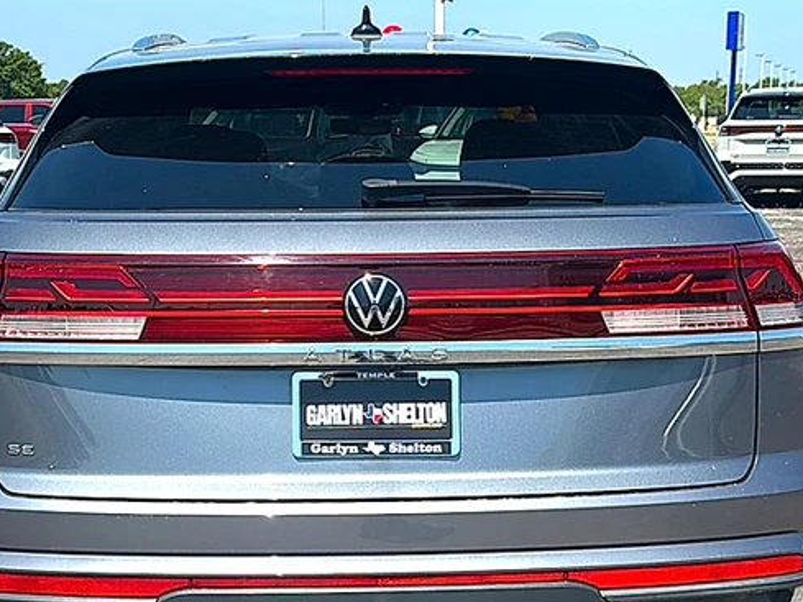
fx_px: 1230
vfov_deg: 27.3
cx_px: 401
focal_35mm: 53
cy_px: 416
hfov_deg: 36.2
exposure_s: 1/4049
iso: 80
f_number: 1.78
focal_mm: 6.86
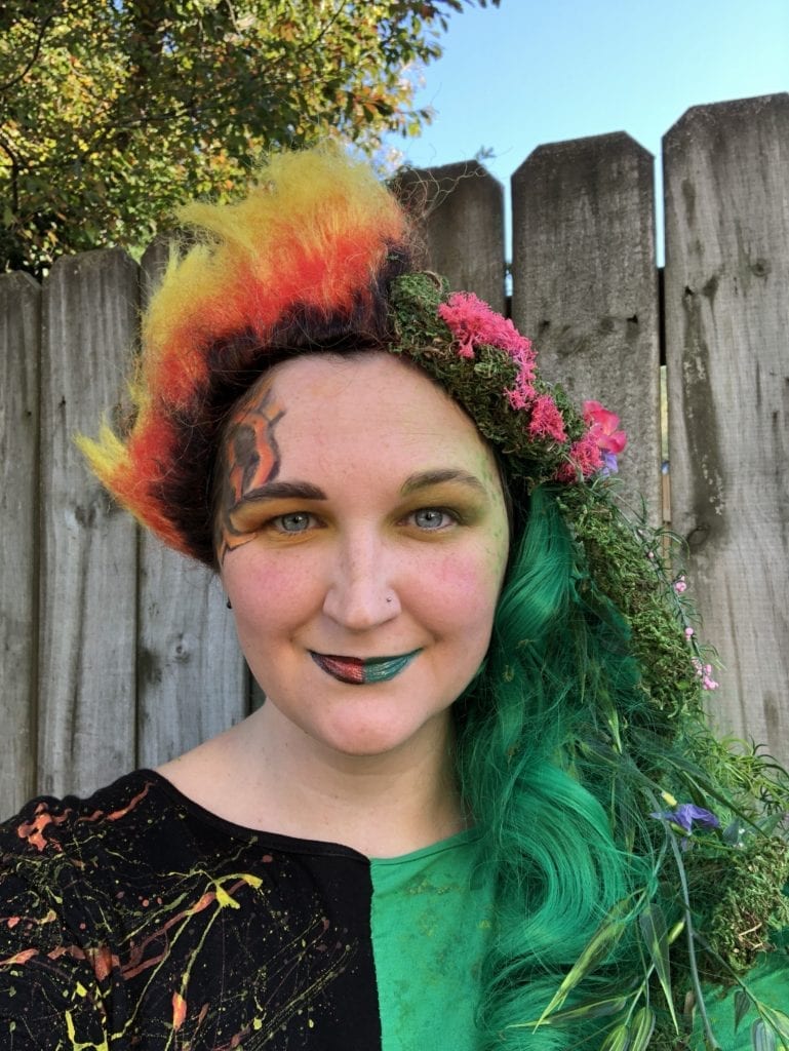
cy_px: 526
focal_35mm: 32
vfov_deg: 56.8
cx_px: 394
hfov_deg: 44.2
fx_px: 972
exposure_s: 1/120
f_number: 2.2
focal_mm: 2.87
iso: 50
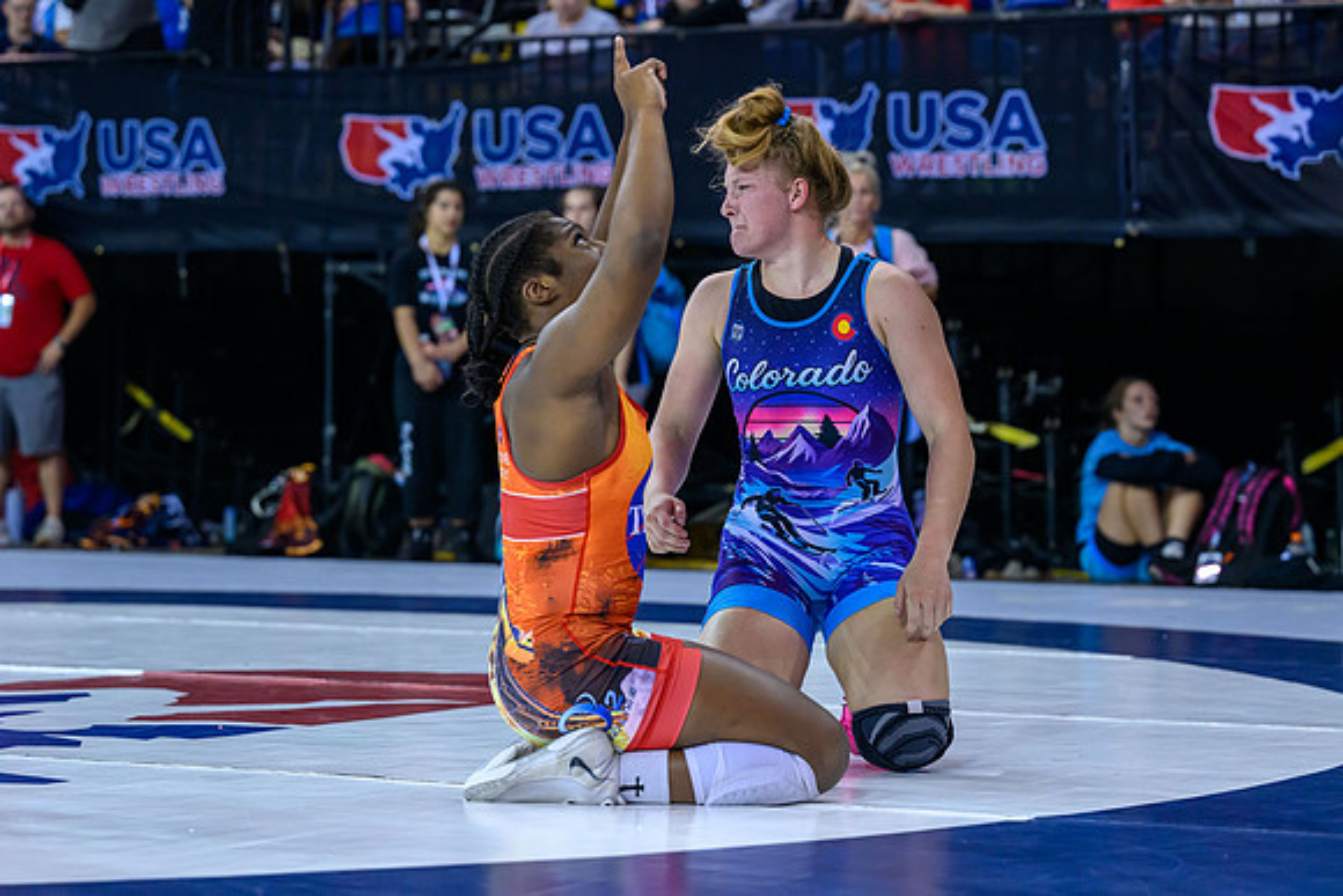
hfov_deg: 19.6
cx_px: 654
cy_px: 383
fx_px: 3886
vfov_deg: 13.2
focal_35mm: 104
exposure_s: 1/800
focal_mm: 89
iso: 3200
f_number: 3.5
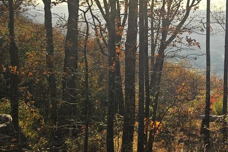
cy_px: 30
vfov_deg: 26.5
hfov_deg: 35.9
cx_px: 226
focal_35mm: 50
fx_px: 317
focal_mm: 6.3
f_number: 1.7
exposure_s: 1/475
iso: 10
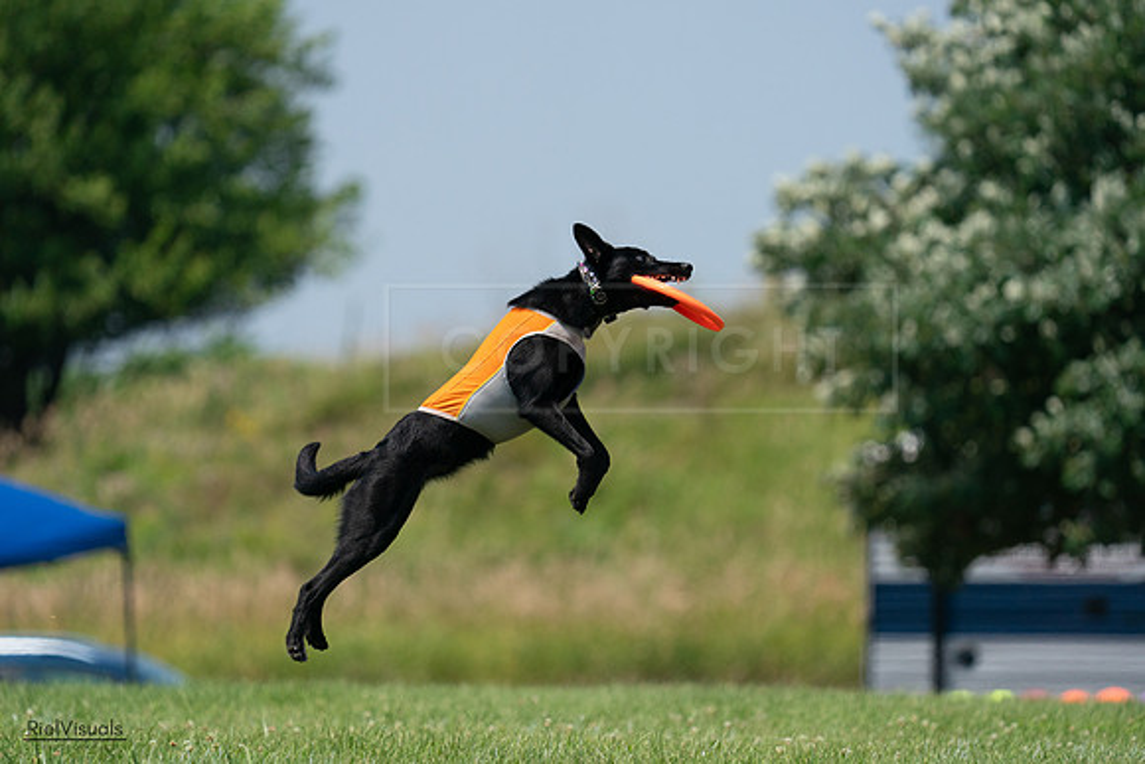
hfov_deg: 4.9
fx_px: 13329
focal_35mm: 419
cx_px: 572
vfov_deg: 3.3
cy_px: 382
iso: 800
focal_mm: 419
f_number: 6.3
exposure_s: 1/4000
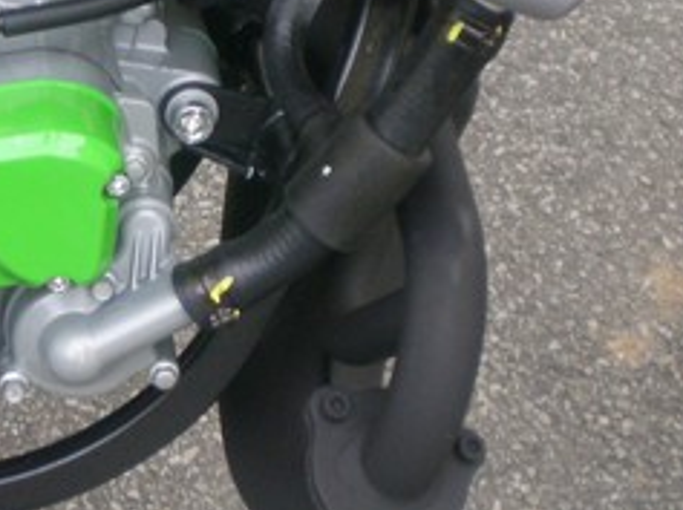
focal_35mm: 119
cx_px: -58
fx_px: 2344
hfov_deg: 16.1
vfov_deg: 12.4
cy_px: 277
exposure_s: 1/52.5
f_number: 3.5
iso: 157
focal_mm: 7.4
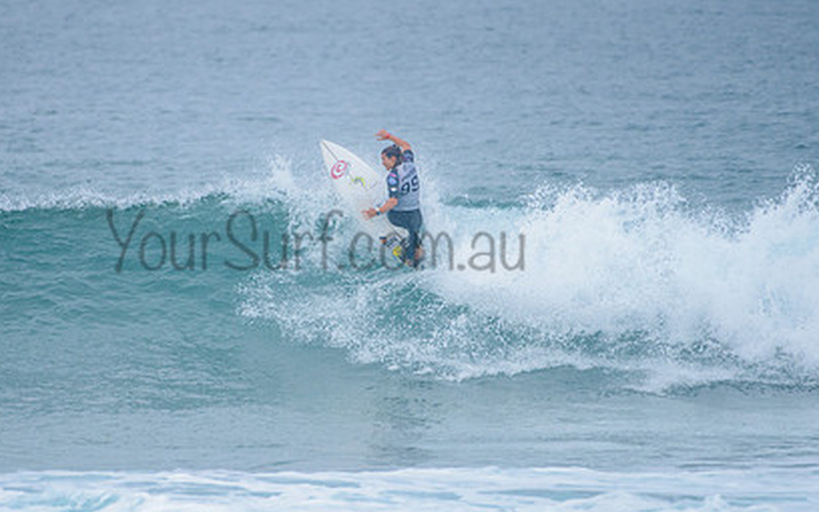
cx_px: 313
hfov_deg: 2.8
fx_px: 16562
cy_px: 224
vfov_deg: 1.8
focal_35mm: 742
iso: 640
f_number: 5.6
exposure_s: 1/2000
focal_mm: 500
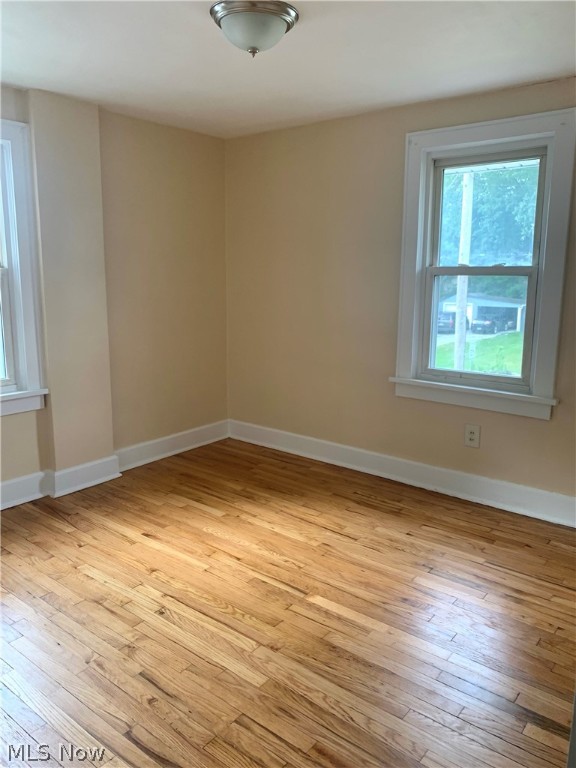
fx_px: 577
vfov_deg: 67.3
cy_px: 384
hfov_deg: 53.1
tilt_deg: -10.0
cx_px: 288
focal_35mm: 26
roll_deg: -0.5
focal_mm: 4.25
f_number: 1.8
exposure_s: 1/60
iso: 125
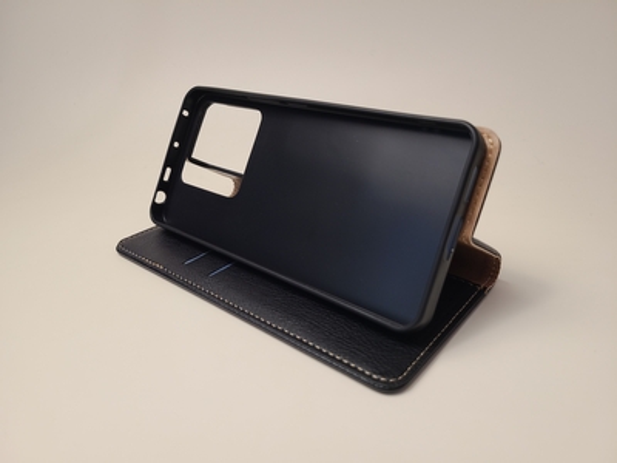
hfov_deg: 67.3
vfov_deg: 53.1
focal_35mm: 26
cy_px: 232
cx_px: 308
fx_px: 463
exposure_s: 1/100
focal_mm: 5.4
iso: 64
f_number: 1.8
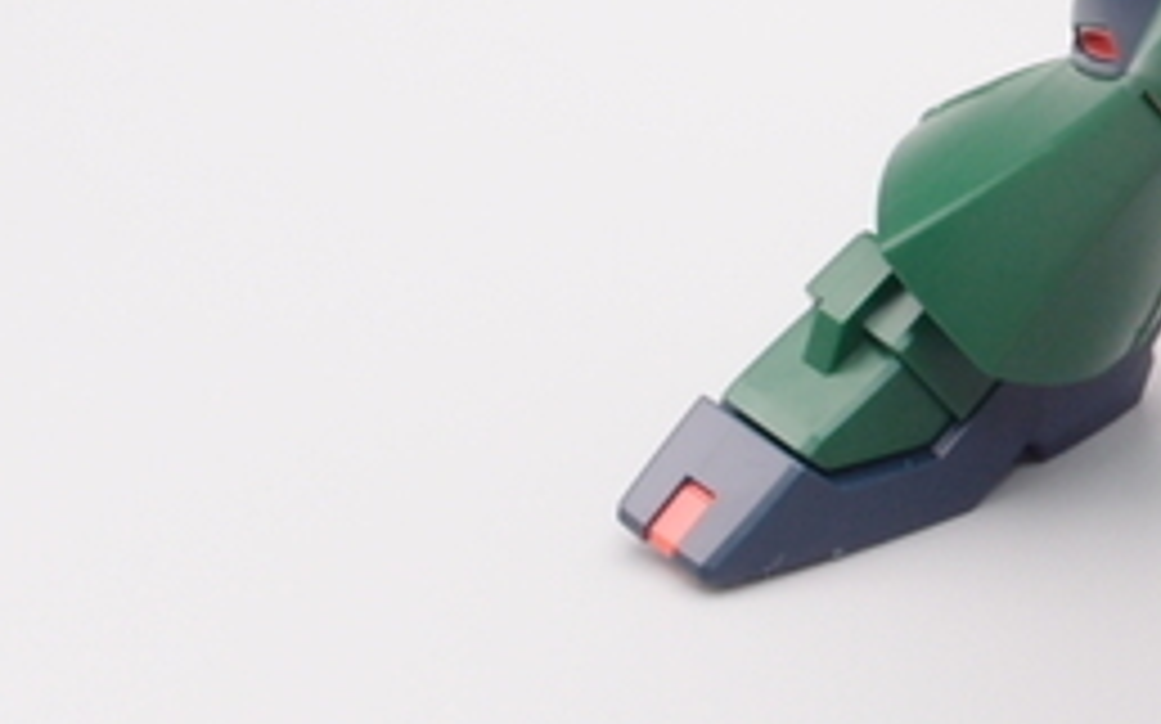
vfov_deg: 7.1
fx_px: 5725
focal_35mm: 181
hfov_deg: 11.1
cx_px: 1786
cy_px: -319
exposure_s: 1/3
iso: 100
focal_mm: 11.84
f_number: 8
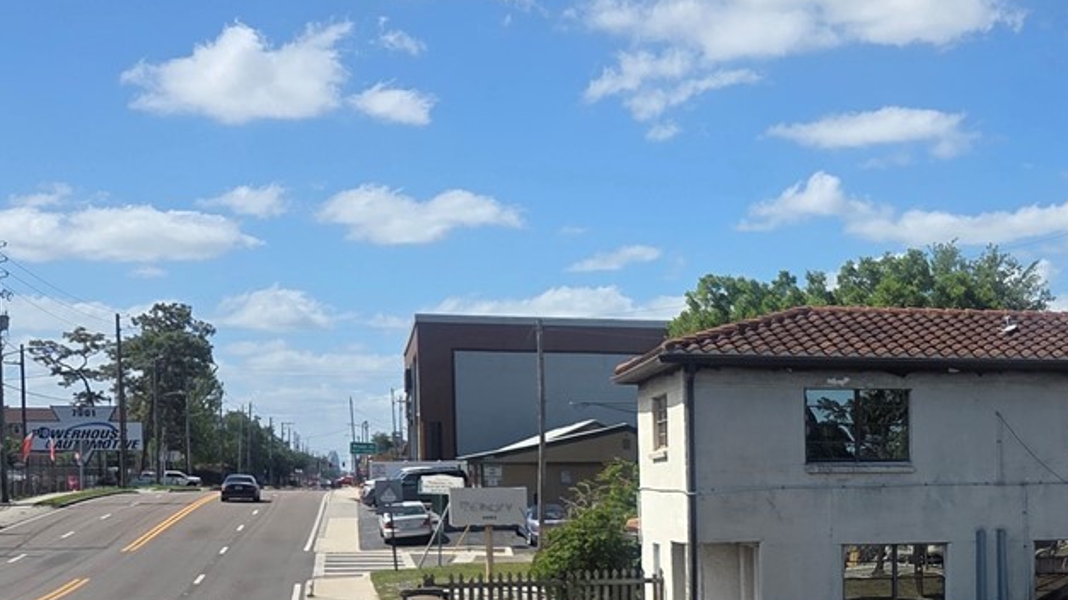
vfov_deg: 18.3
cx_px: 1010
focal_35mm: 64
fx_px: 1812
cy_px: 609
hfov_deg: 31.0
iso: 80
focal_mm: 5.4
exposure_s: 1/6034
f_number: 1.8
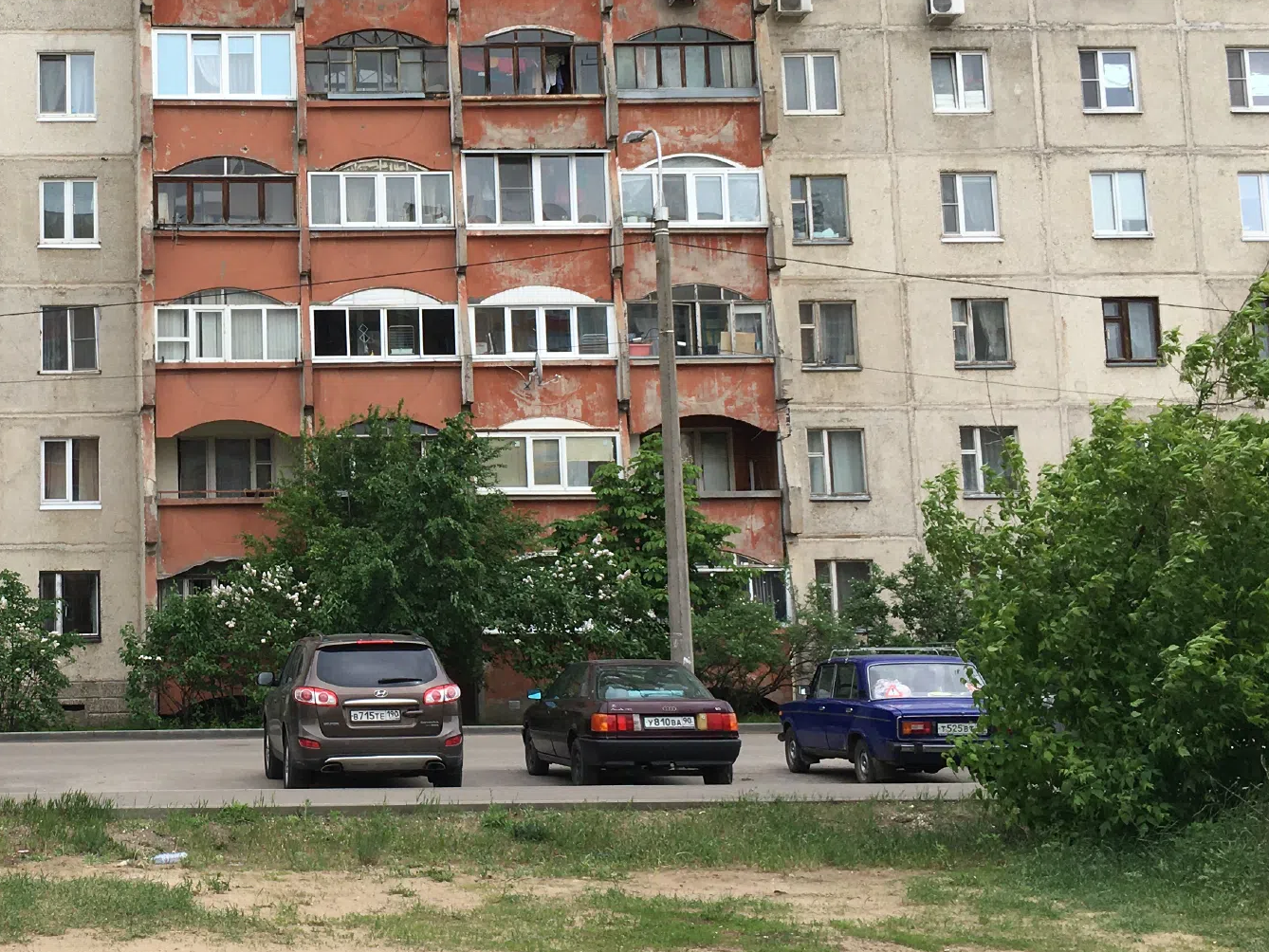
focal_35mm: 52
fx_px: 1907
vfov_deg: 28.0
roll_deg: +0.1
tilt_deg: +7.8
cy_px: 378
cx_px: 209
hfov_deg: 35.3
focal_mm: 4.15
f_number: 2.2
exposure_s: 1/938
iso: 25
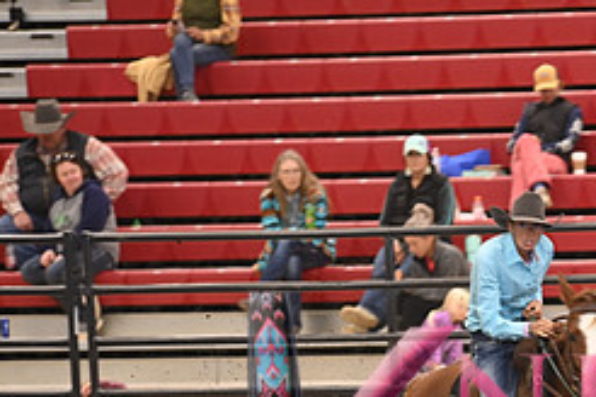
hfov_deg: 4.7
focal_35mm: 436
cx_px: 698
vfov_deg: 3.1
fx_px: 7218
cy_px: 464
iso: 1600
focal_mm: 185
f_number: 3.2
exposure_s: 1/250
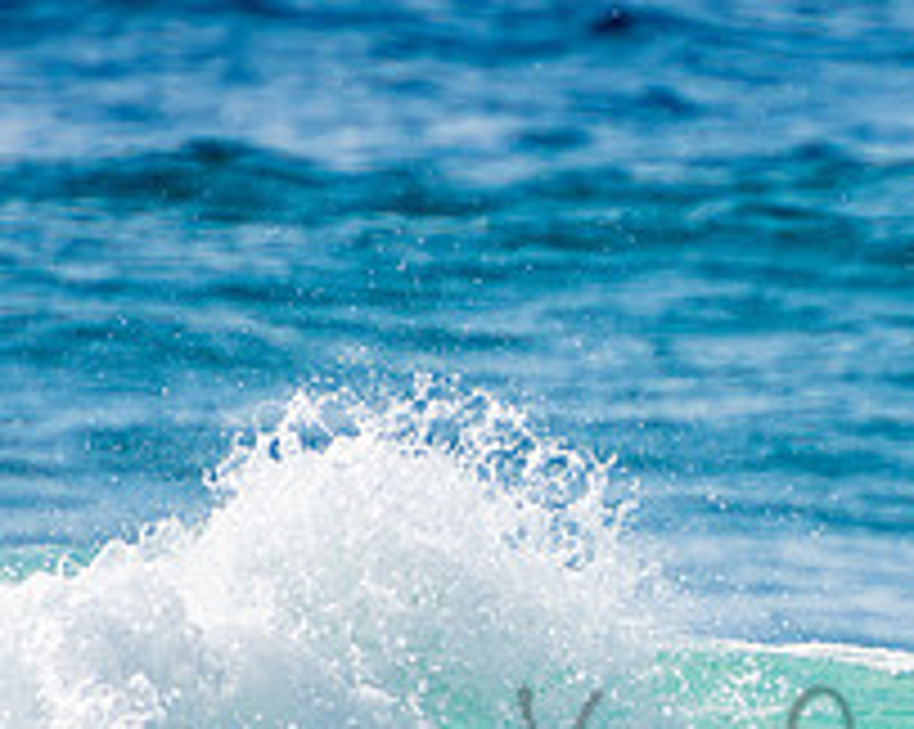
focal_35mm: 1609
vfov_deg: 1.0
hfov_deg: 1.2
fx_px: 43483
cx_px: 982
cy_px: 718
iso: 280
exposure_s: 1/2000
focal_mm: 400
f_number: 5.6
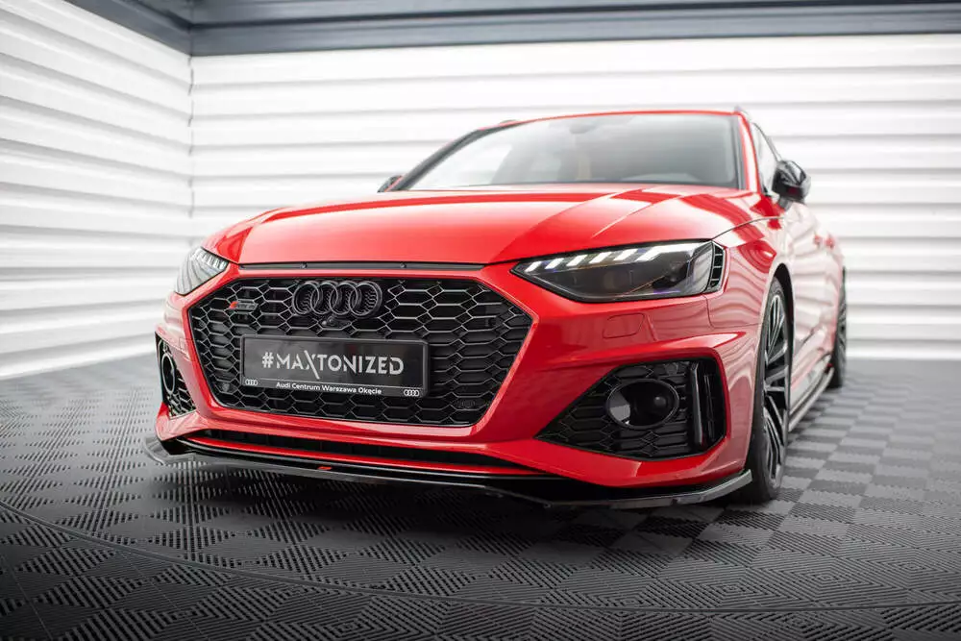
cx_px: 490
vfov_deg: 36.7
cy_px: 320
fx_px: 965
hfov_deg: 52.9
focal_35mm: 36
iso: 640
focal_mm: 35
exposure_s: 1/100
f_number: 2.5
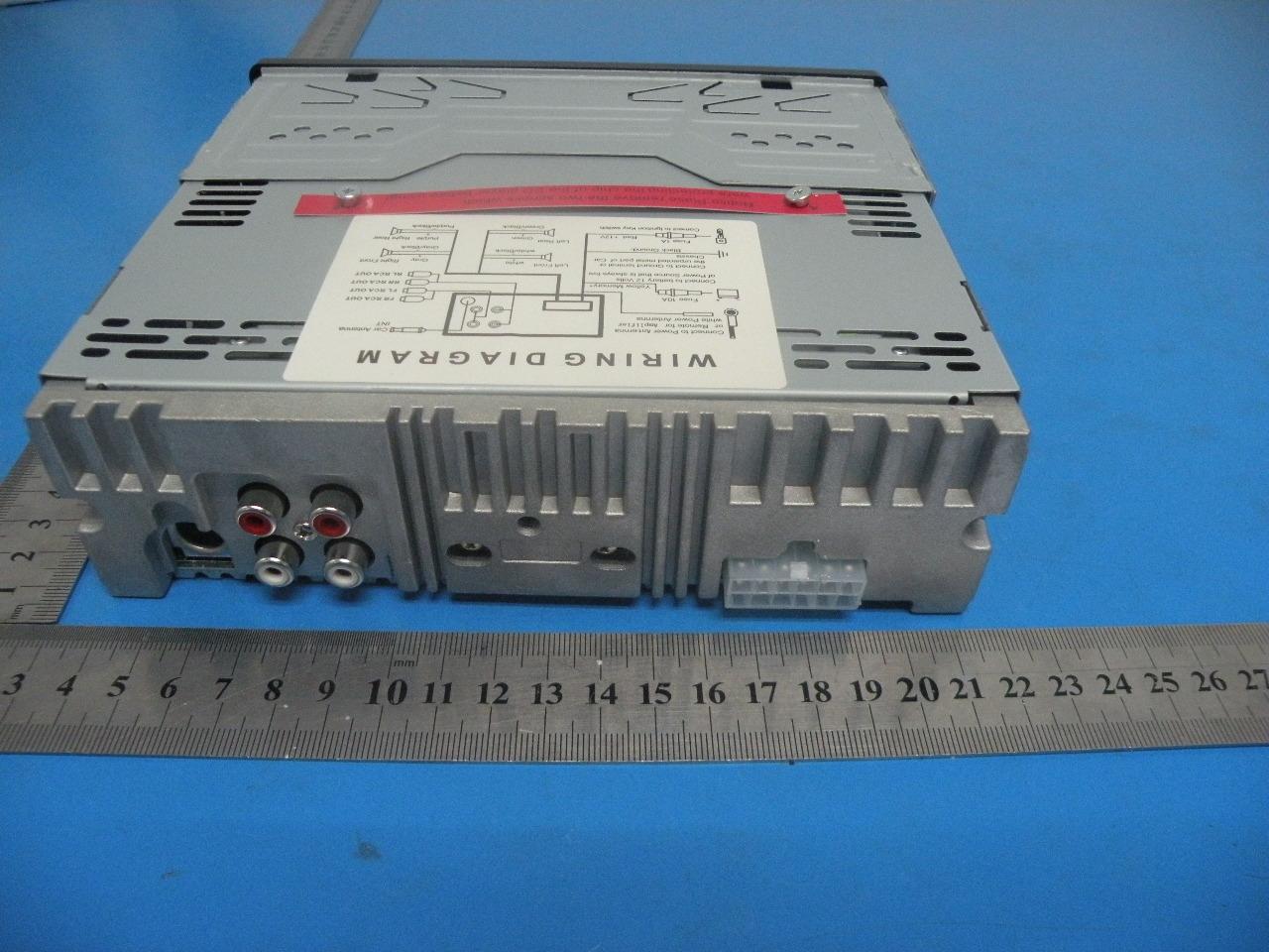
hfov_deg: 65.3
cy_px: 476
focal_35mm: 27
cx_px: 634
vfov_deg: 51.4
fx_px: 990
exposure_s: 1/48.3
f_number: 2.8
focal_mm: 4.7
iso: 400
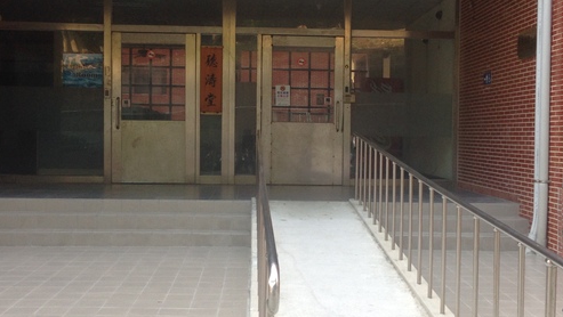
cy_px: 147
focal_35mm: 51
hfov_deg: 40.6
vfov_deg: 23.5
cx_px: 285
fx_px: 762
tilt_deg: -0.9
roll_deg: -2.7
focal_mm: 4.12
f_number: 2.4
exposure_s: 1/120
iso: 64
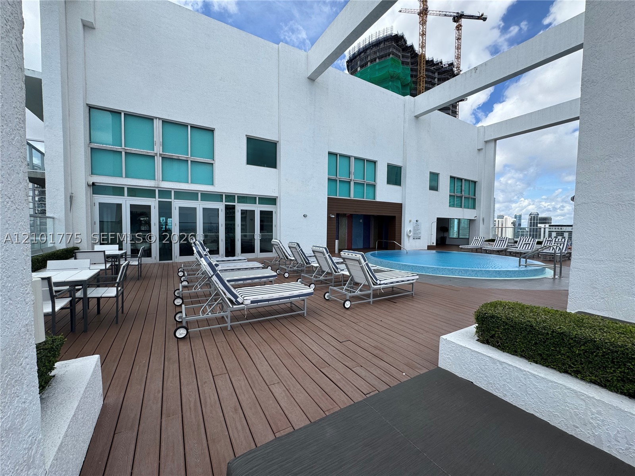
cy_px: 238
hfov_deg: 102.1
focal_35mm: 14
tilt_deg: -4.4
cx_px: 318
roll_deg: -0.6
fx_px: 257
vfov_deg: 85.7
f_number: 2.2
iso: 50
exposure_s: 1/1420
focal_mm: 2.22
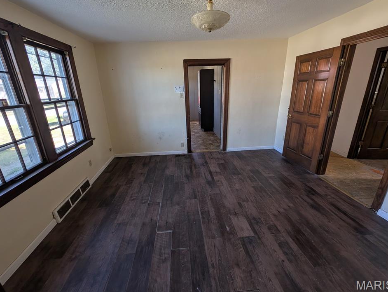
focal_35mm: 13
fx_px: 146
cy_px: 136
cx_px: 187
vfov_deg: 89.9
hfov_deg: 106.1
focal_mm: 2.23
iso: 68
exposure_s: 1/126
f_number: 1.95
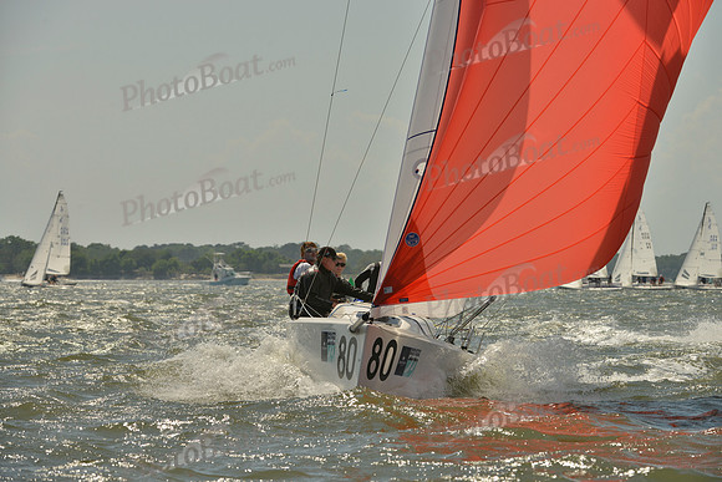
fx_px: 4012
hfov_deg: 10.3
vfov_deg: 6.9
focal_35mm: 200
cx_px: 361
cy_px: 241
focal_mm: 200
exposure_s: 1/1600
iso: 280
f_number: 10
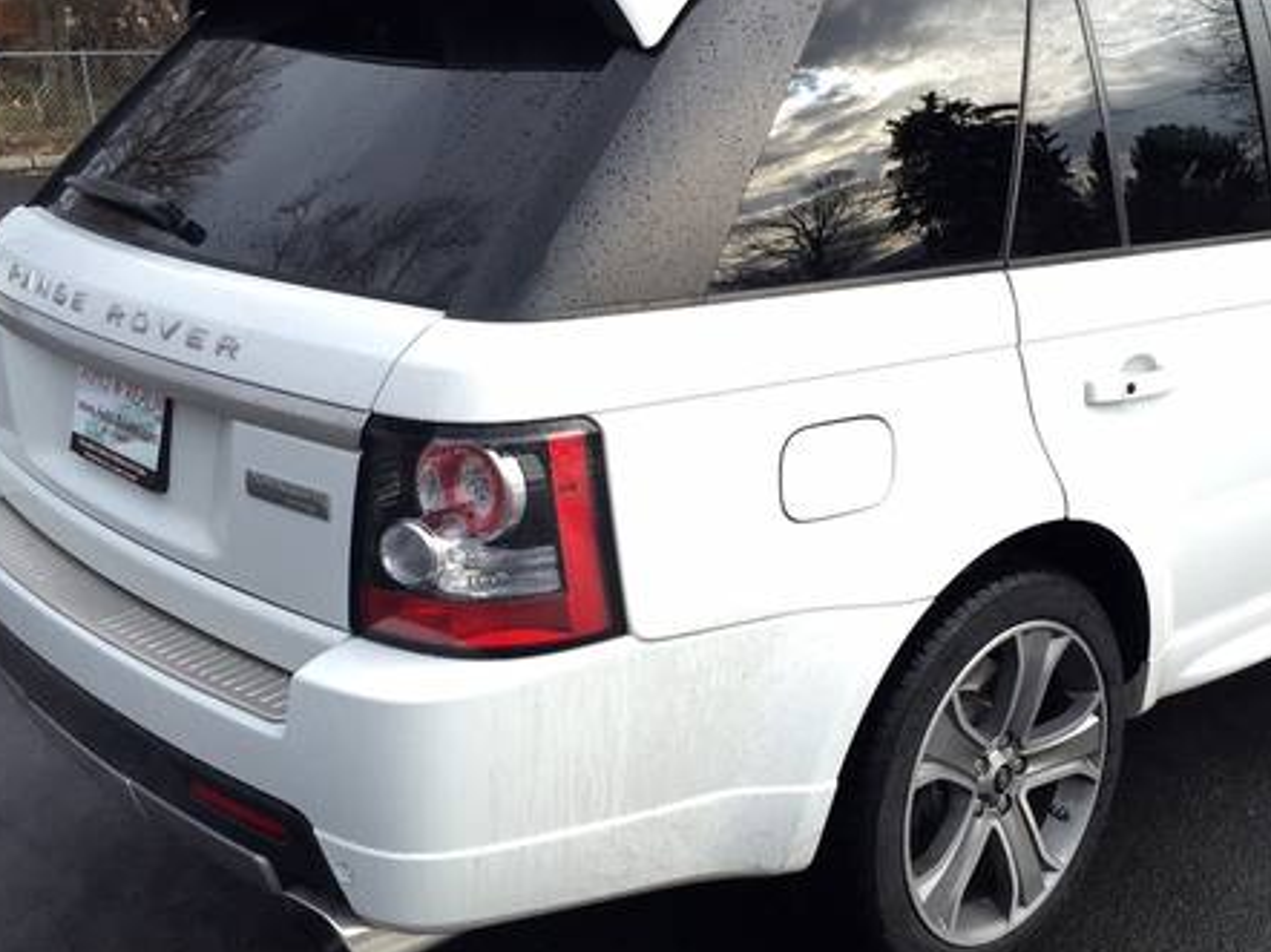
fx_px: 1541
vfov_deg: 34.3
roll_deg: +0.2
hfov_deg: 44.5
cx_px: 788
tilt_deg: -13.6
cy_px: 431
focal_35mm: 42
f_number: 2.2
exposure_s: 1/391
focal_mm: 4.15
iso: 32
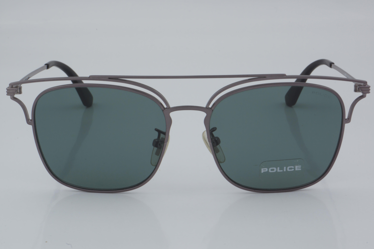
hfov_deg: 27.0
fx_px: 779
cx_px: 187
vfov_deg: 18.2
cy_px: 124
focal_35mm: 75
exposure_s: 1/4
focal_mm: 50
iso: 100
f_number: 32
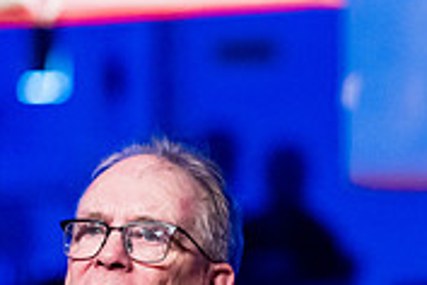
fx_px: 6191
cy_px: 261
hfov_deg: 3.9
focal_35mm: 522
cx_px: 540
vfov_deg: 2.6
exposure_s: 1/1000
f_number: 2.8
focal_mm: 150
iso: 4000
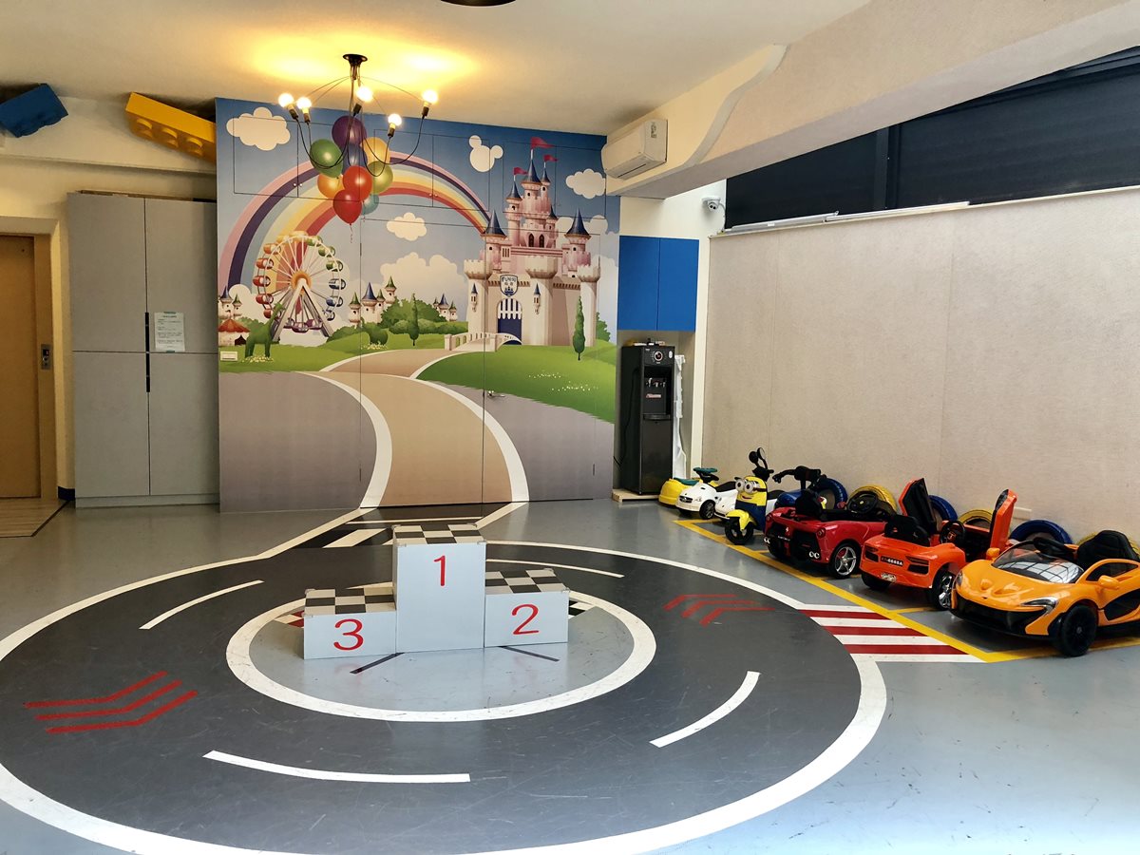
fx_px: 922
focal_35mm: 28
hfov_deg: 63.4
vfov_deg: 49.7
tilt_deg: -5.0
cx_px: 570
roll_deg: -0.7
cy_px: 428
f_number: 1.8
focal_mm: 4
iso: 32
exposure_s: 1/30
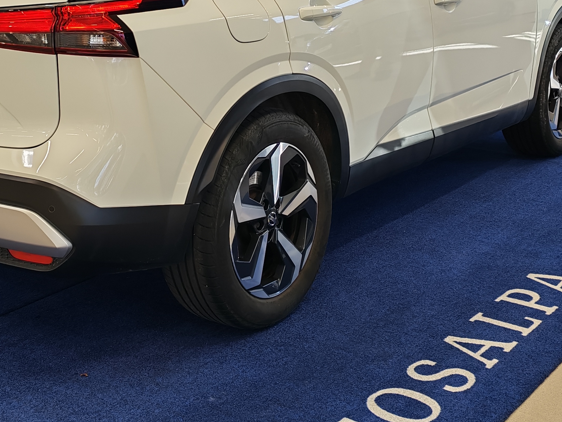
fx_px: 990
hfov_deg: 31.5
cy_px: 87
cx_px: 192
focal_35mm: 61
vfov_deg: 23.7
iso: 100
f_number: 1.9
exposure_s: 1/100
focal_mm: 6.12
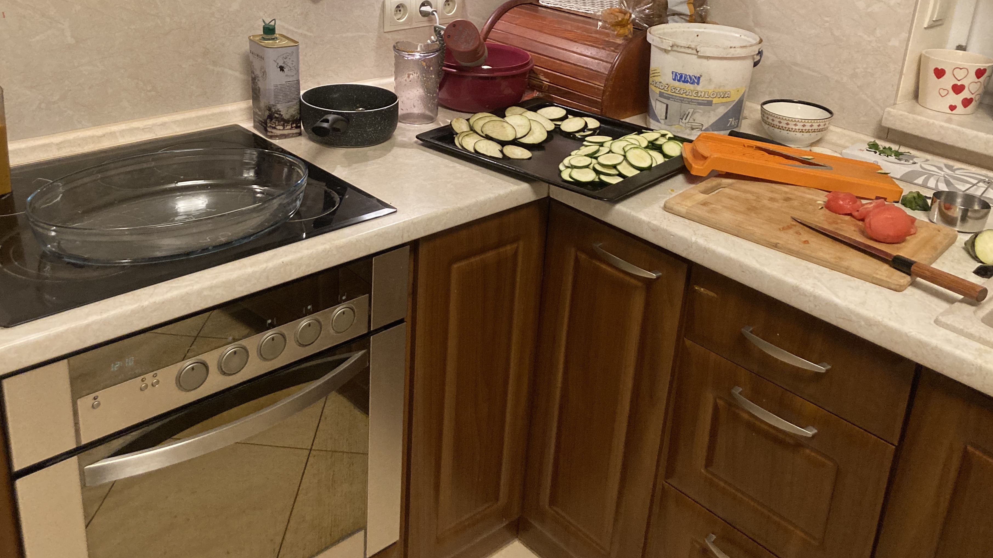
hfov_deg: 58.0
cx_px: 465
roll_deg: -3.1
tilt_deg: -21.2
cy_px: 172
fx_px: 895
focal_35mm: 34
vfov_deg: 34.2
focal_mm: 3.99
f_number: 1.8
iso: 320
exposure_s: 1/50
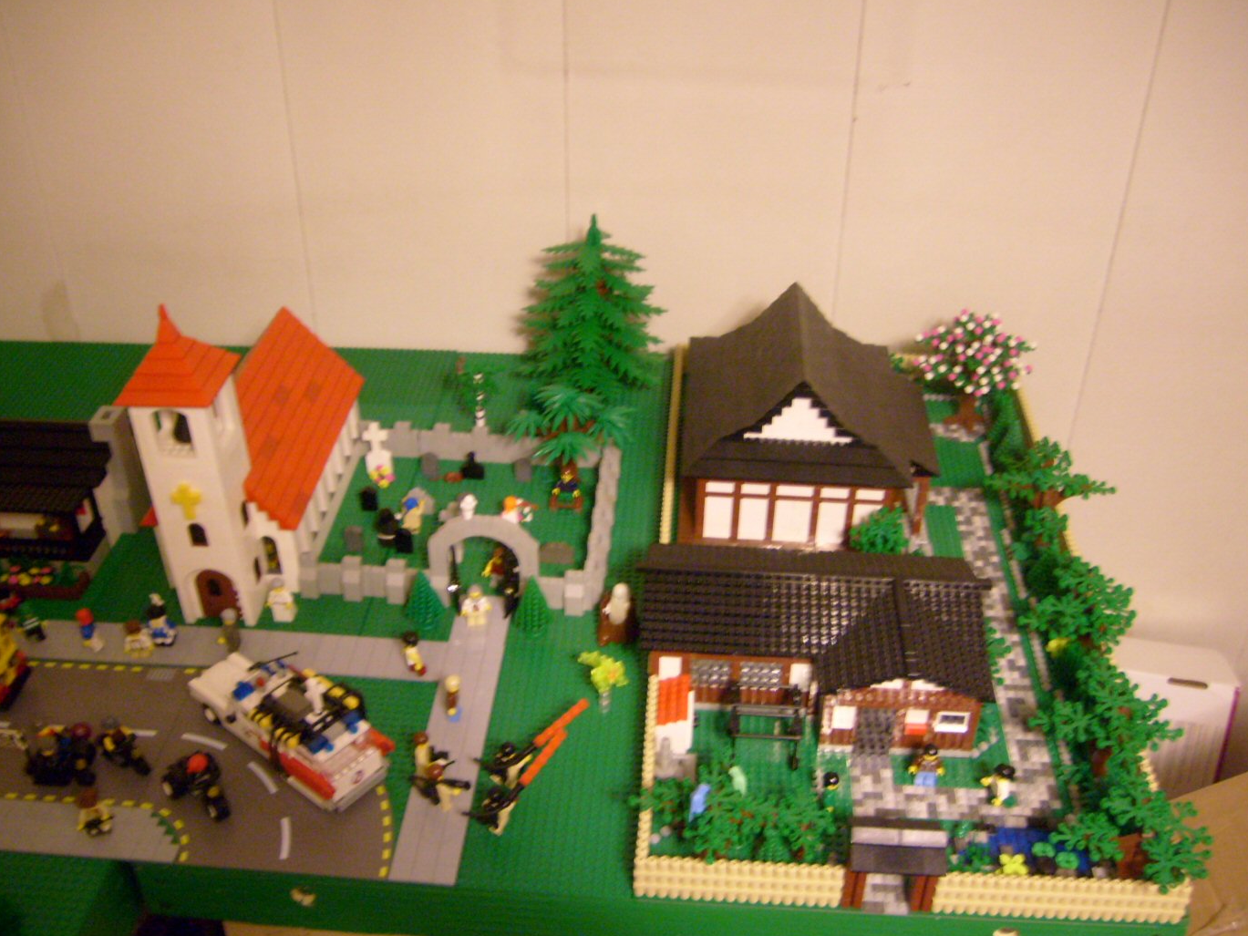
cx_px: 619
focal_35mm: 36
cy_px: 478
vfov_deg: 39.7
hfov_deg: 51.3
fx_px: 1298
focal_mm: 5.8
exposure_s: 1/3
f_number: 2.8
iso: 200
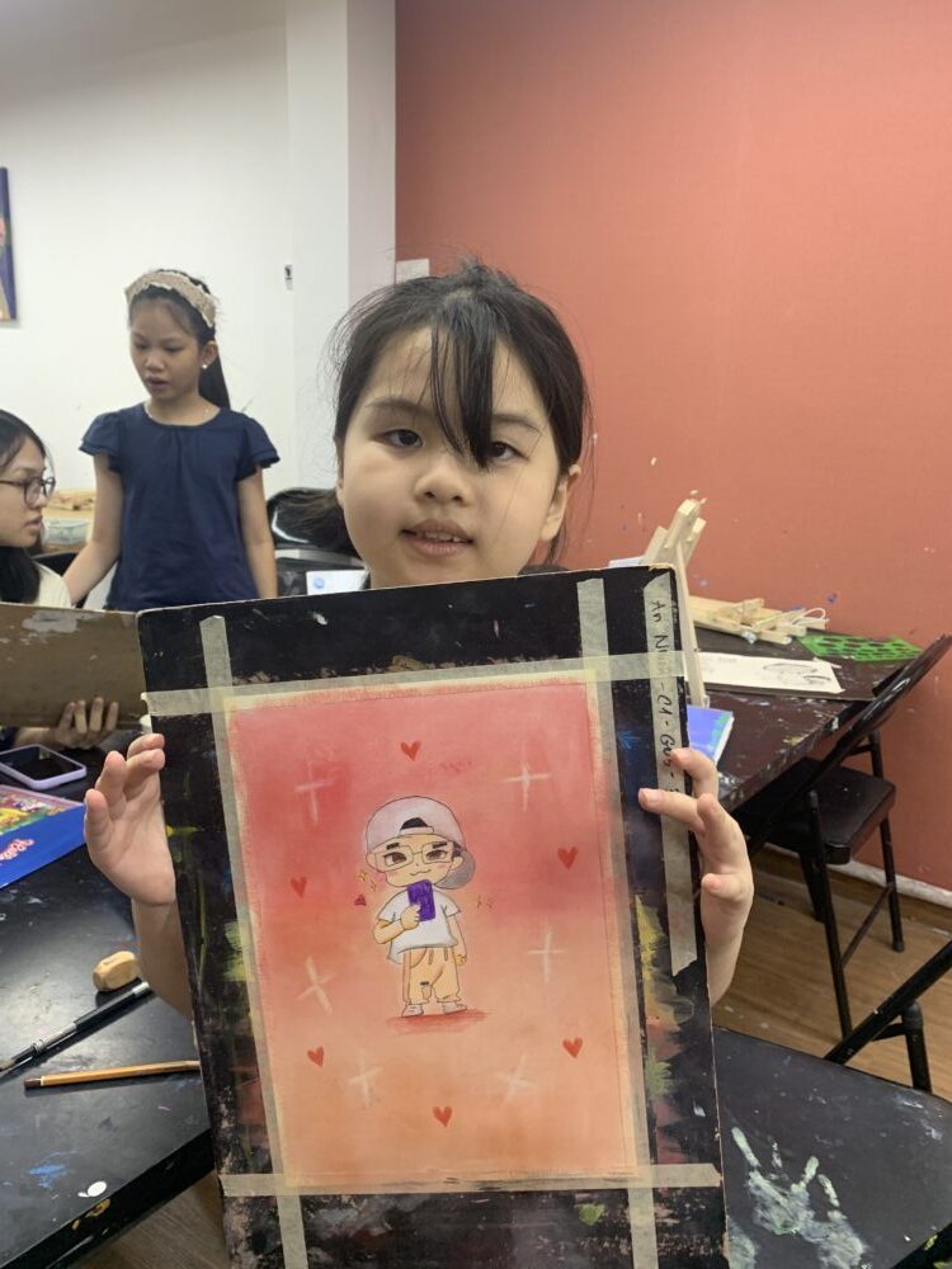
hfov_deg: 53.1
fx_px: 953
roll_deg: -2.2
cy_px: 634
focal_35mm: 26
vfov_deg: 67.3
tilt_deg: -13.5
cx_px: 476
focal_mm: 4.25
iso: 100
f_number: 1.8
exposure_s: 1/121
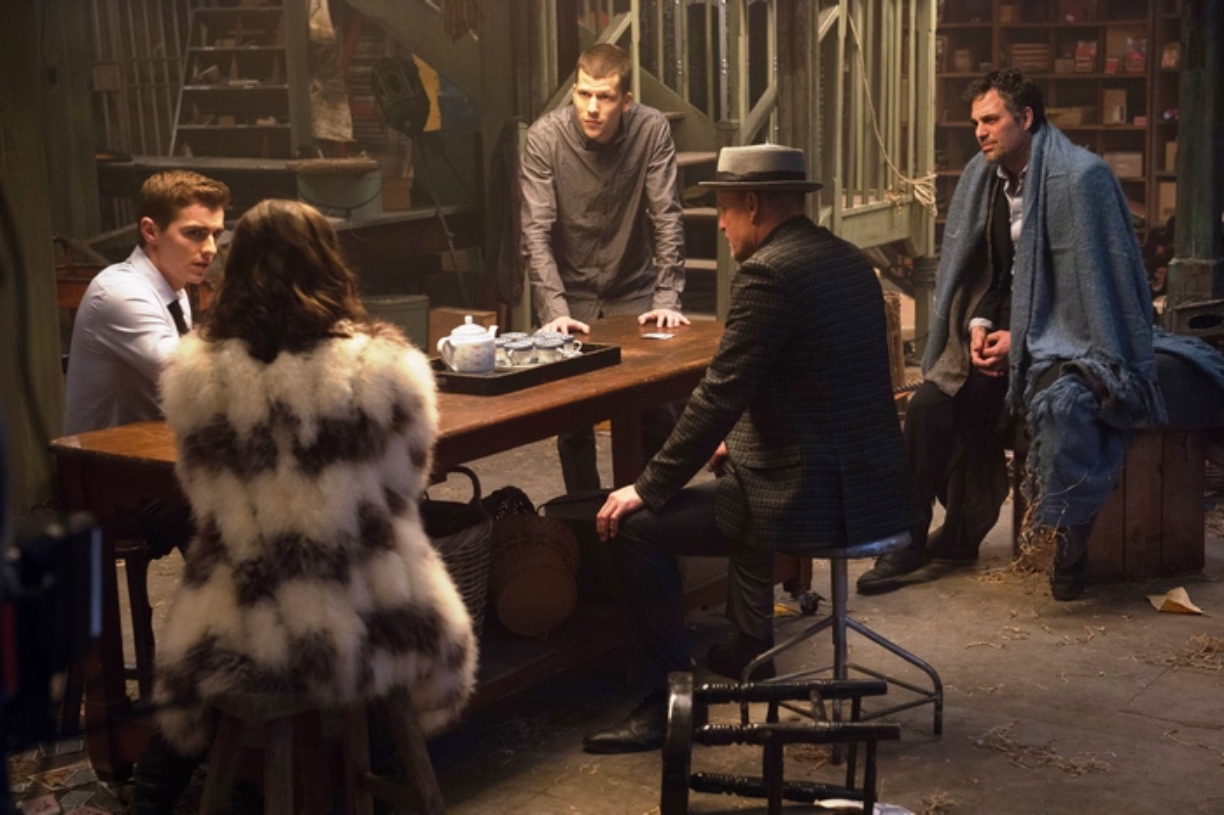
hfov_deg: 33.4
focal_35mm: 60
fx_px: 2039
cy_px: 408
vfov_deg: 22.6
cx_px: 612
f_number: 3.5
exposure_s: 1/100
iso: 1600
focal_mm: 60
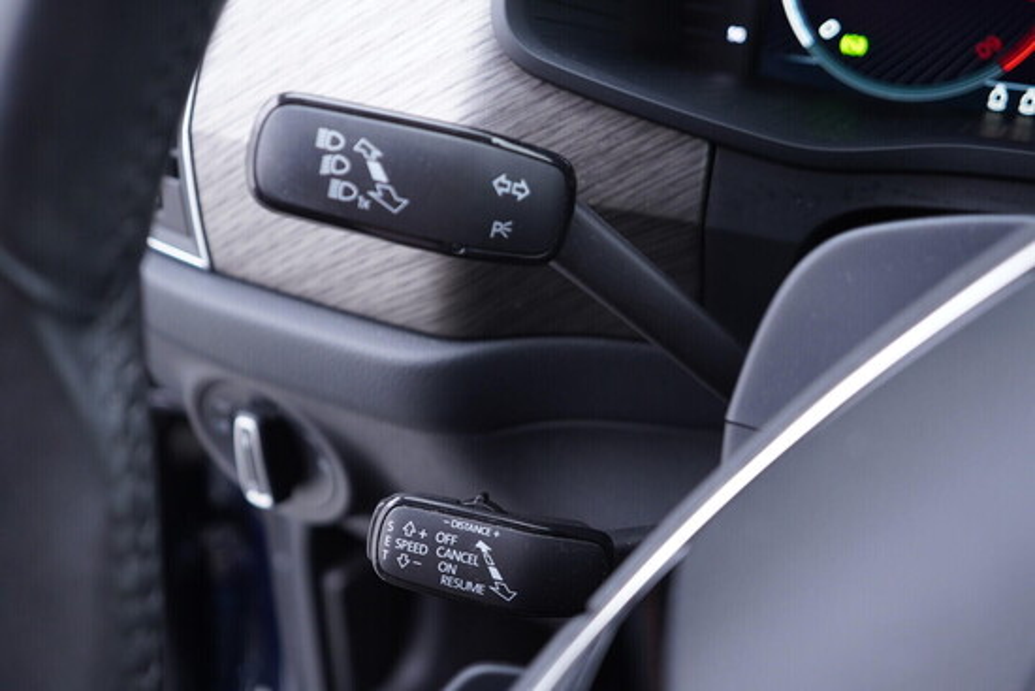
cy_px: 346
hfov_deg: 53.1
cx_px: 518
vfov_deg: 36.9
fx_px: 1035
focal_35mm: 36
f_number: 2.8
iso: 400
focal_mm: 24
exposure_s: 1/40
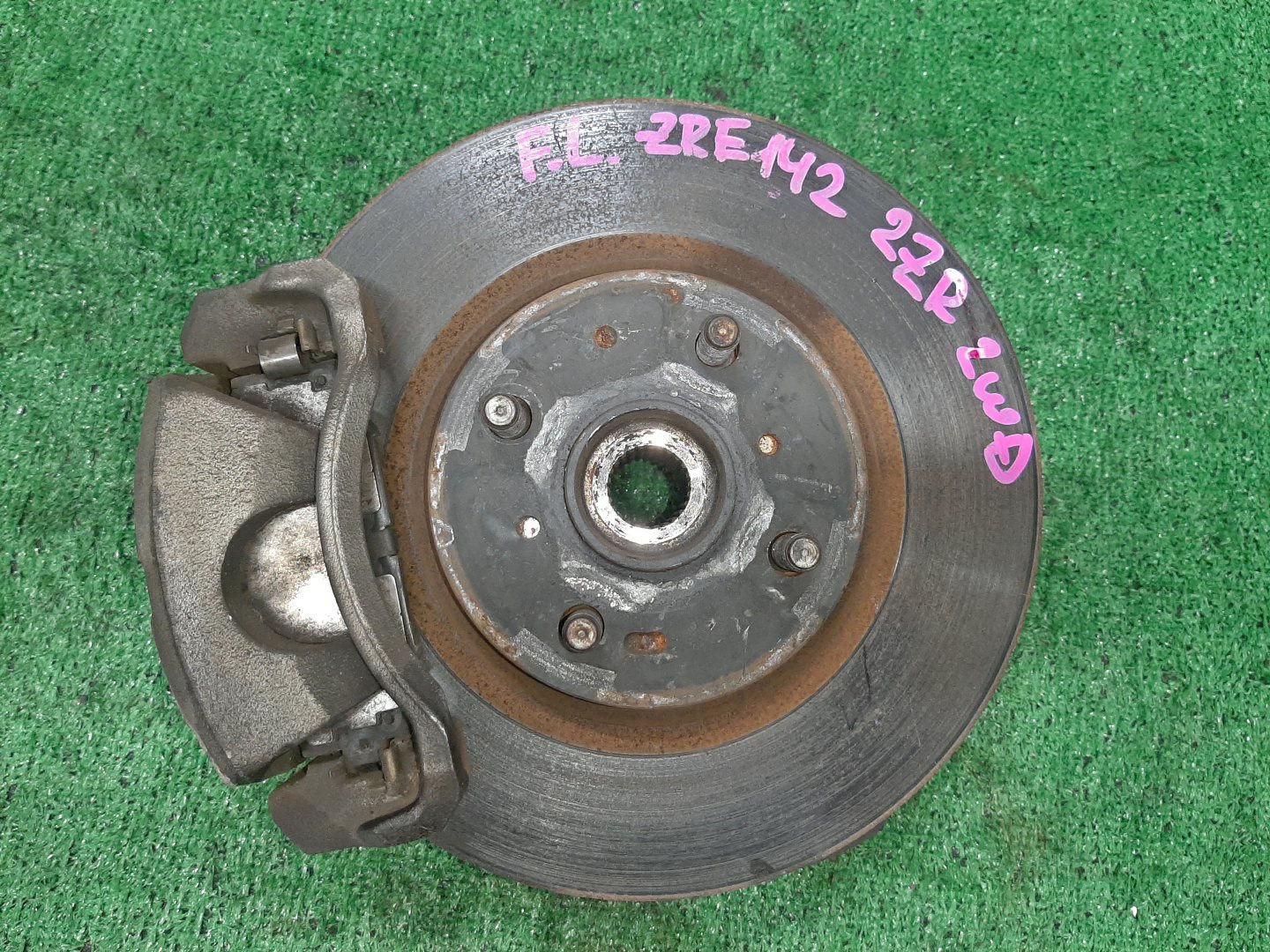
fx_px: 954
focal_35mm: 26
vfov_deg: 53.1
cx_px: 635
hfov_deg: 67.3
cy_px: 476
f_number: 1.7
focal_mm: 3.93
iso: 209
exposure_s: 1/50
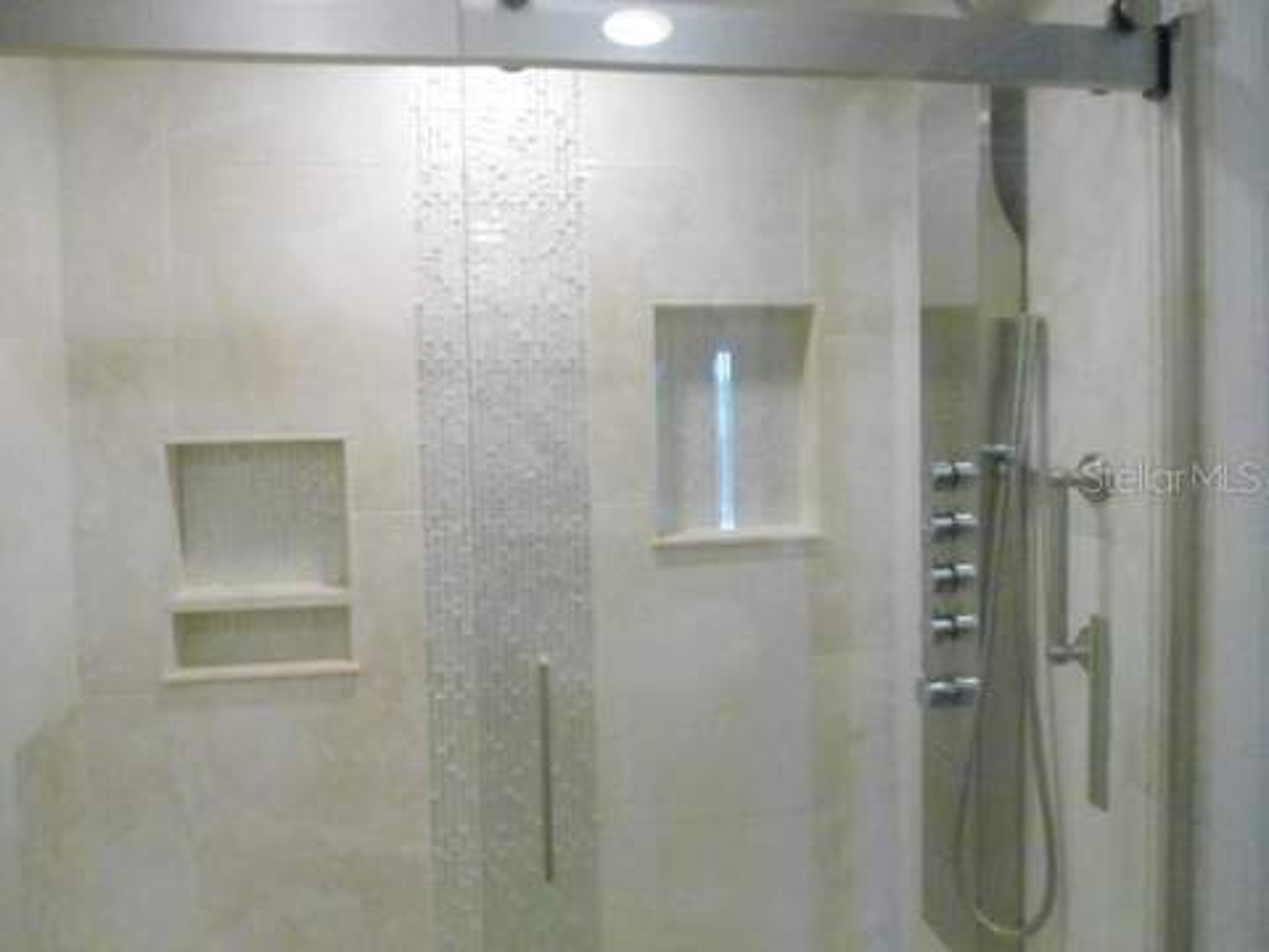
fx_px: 953
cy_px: 476
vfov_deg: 53.1
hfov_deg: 67.3
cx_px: 634
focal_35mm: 26
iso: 800
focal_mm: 4.7
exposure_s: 1/125
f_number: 2.8
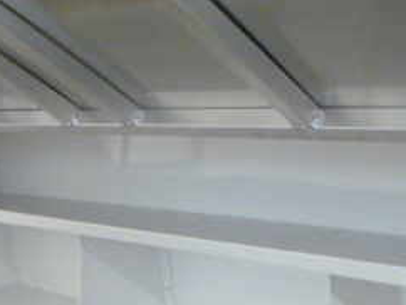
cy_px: 333
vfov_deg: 21.2
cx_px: 366
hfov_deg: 28.2
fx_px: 775
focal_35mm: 66
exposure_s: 1/30
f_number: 3.9
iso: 800
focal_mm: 4.5
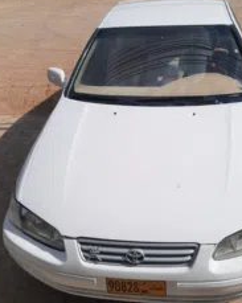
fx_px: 367
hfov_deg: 36.4
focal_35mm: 41
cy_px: 144
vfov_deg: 44.8
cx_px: 138
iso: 25
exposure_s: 1/3571
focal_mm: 5.23
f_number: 1.8
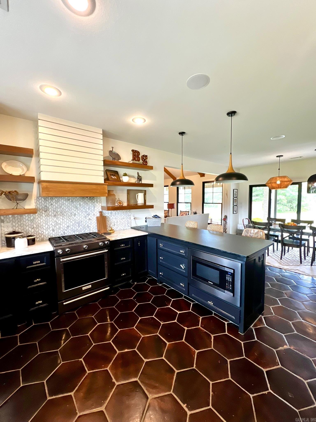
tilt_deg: -3.5
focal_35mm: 13
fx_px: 158
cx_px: 158
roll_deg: +0.6
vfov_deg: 106.2
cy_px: 211
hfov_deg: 89.9
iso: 200
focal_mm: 1.57
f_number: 1.8
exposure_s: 1/60
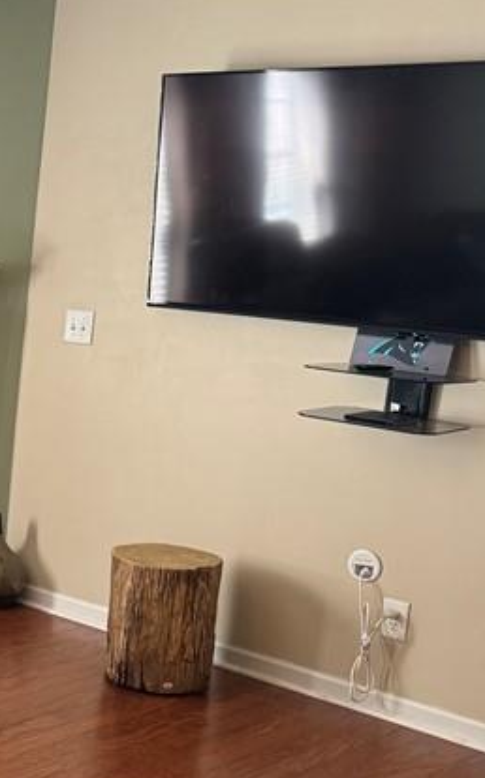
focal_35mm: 63
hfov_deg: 18.2
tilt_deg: -13.6
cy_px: 498
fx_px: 1335
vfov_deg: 32.3
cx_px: -248
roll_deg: -2.3
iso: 200
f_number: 1.78
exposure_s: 1/60
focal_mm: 6.76
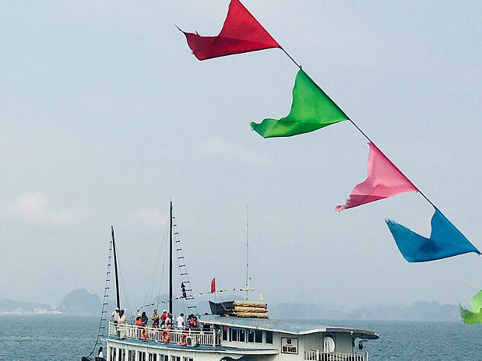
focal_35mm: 75
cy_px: 8
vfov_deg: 19.1
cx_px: 63
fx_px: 1044
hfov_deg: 25.3
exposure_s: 1/3344
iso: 25
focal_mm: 4.15
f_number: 2.2
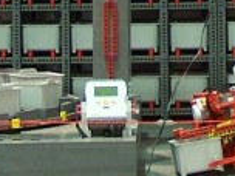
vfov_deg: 3.3
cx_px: 241
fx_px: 3055
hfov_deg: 4.4
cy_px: -232
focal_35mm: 450
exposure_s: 1/2
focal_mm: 11.1
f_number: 3.2
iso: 80
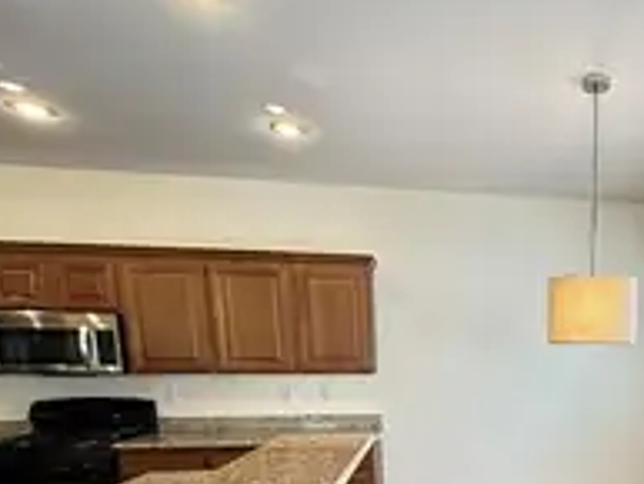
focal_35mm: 29
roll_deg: +1.7
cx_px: 537
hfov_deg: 56.0
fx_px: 540
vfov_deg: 43.7
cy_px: 444
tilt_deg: -6.9
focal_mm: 2.22
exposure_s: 1/120
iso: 320
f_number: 2.2
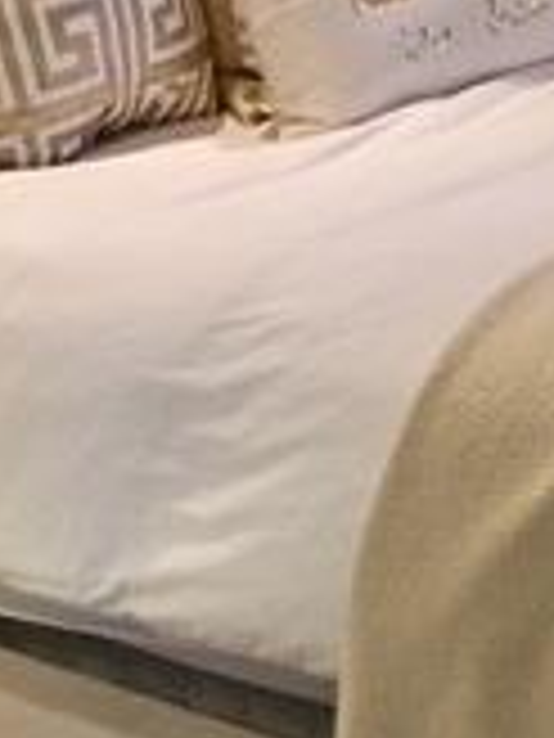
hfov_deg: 13.1
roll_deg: +2.1
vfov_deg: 16.9
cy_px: -81
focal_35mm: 113
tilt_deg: -8.7
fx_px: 2411
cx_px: 243
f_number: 2.2
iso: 125
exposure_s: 1/30
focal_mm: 4.15
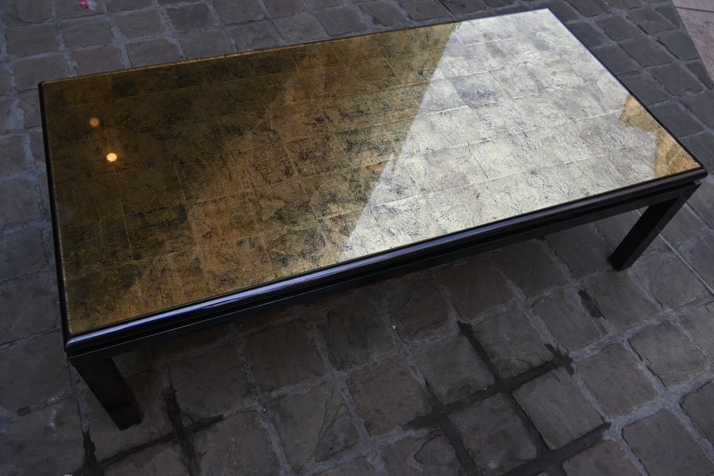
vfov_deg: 44.6
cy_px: 238
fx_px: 580
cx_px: 357
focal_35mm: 29
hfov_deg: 63.2
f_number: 5.6
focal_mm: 19.5
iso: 110
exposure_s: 1/250
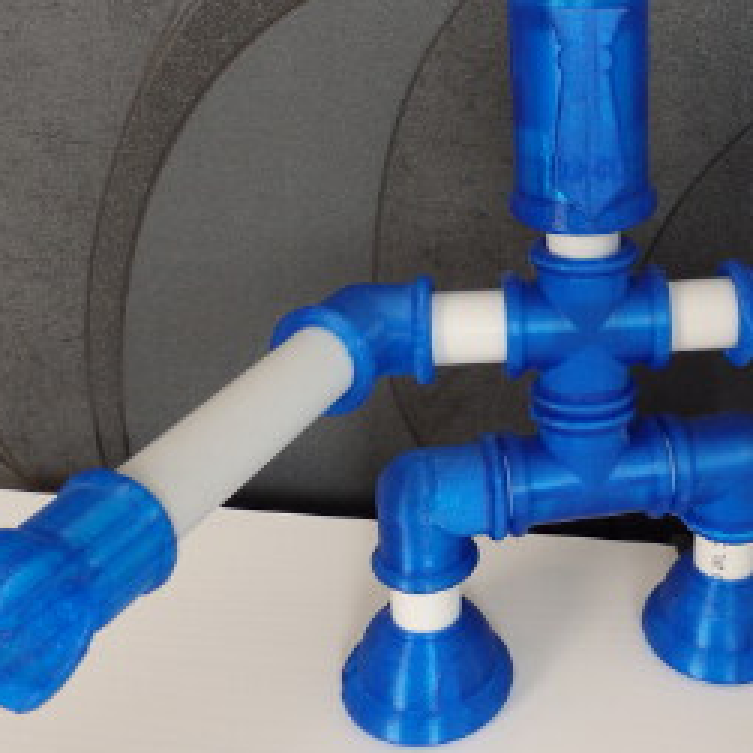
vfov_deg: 35.3
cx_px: 592
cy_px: 192
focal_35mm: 47
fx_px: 1157
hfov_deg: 35.0
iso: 160
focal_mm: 4.5
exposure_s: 1/30
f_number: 3
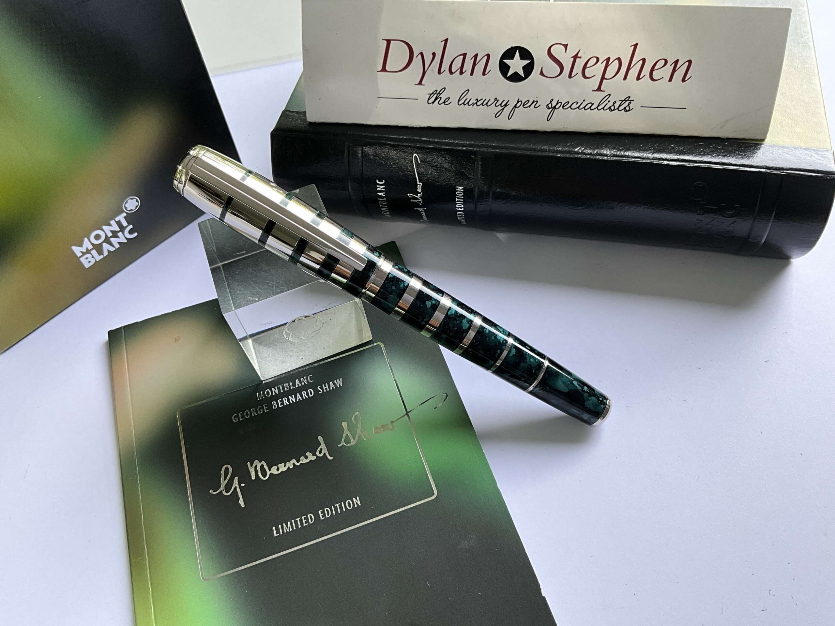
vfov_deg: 48.2
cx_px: 418
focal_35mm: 29
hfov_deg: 61.7
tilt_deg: -55.4
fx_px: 700
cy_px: 313
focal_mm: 3
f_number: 1.8
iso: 40
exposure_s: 1/122
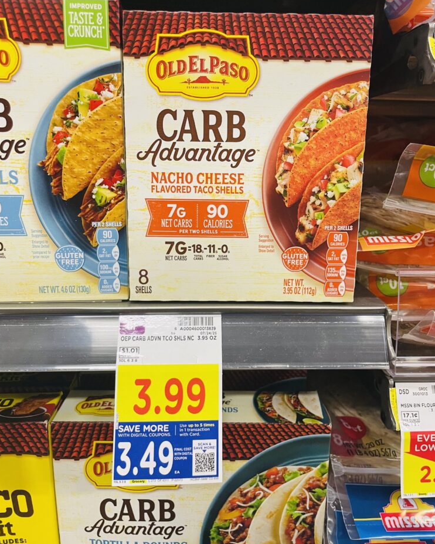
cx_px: 216
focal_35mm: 28
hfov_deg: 51.5
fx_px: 451
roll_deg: -0.7
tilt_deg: -11.8
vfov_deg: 62.1
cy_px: 246
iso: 125
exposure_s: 1/60
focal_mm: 4.2
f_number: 1.6
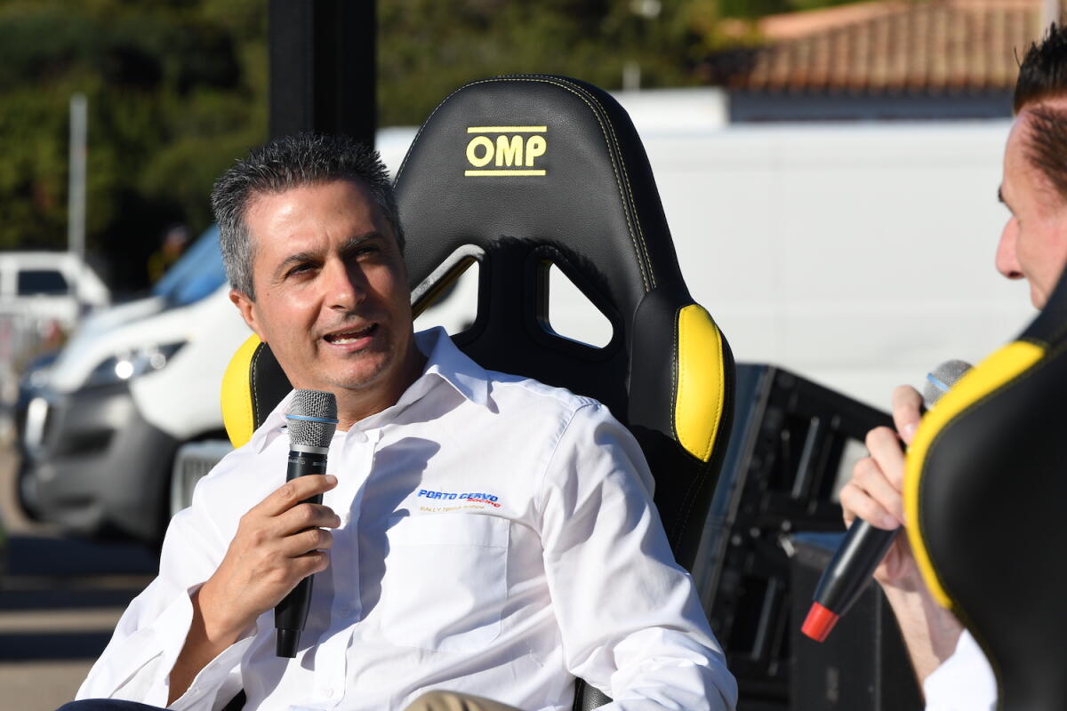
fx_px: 8002
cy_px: 356
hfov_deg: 7.6
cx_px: 534
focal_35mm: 270
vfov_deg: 5.1
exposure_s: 1/400
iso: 160
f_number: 9
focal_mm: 180
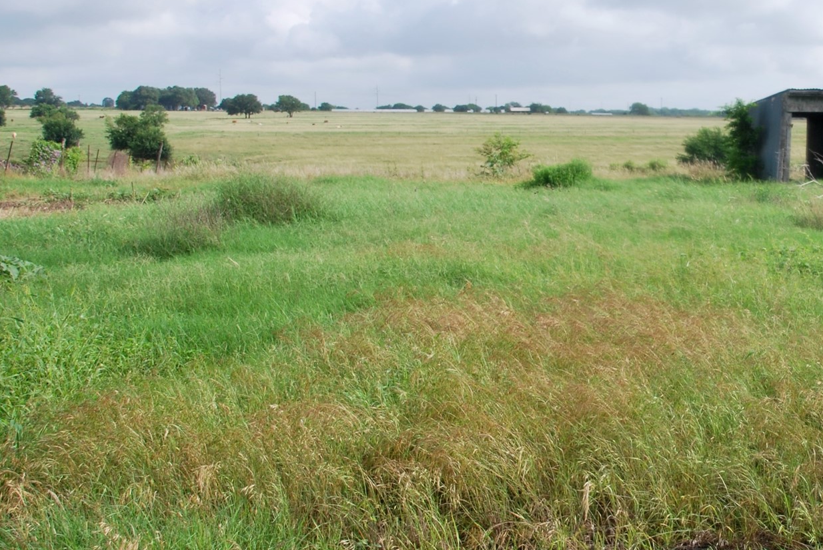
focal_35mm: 66
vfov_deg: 20.7
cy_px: 233
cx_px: 685
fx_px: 1507
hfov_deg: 29.7
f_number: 8
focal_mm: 25
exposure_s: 1/250
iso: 100
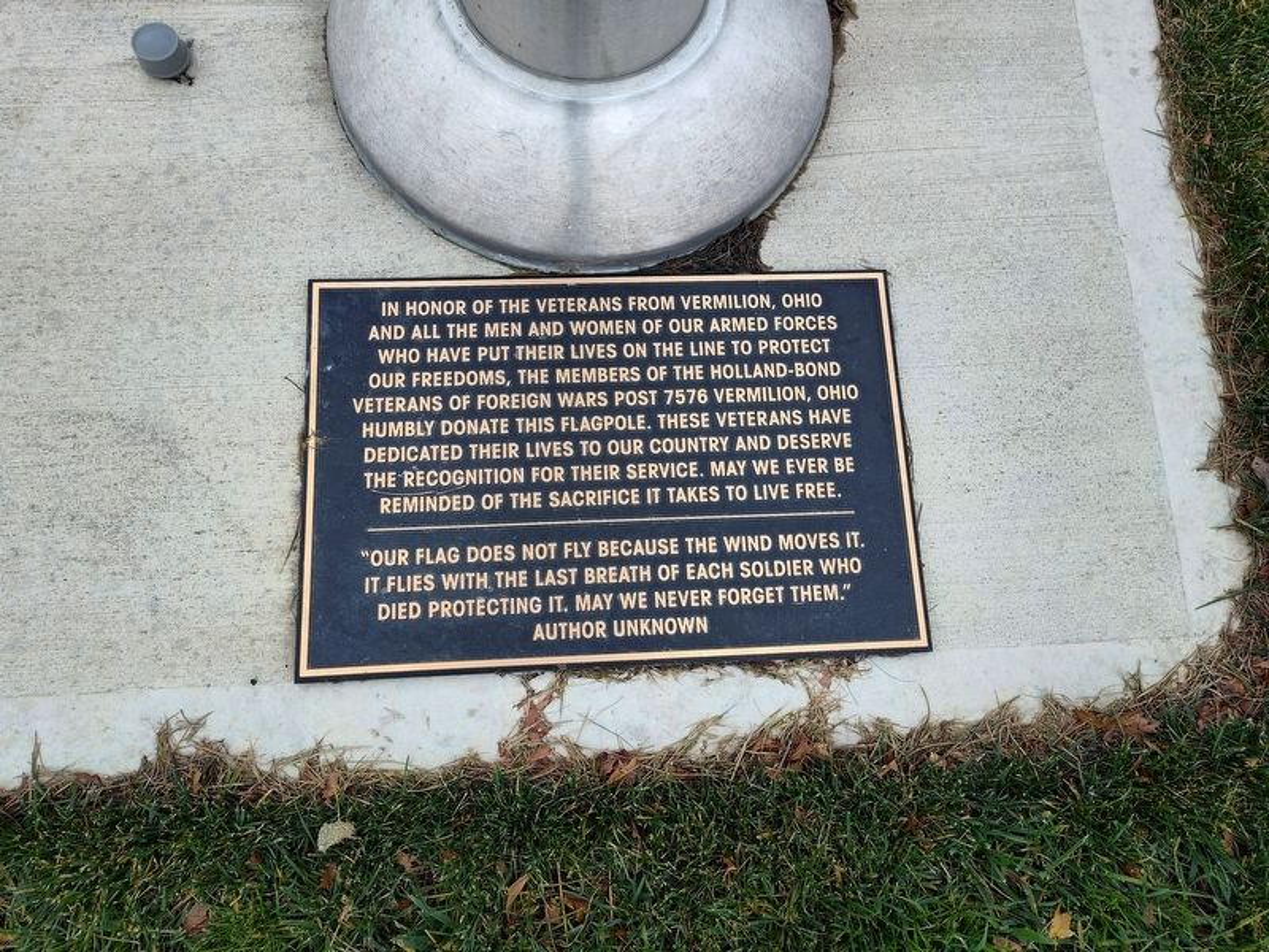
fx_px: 843
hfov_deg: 73.9
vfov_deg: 58.9
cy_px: 476
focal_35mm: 23
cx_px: 634
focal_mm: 5.56
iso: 139
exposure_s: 1/200
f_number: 1.8
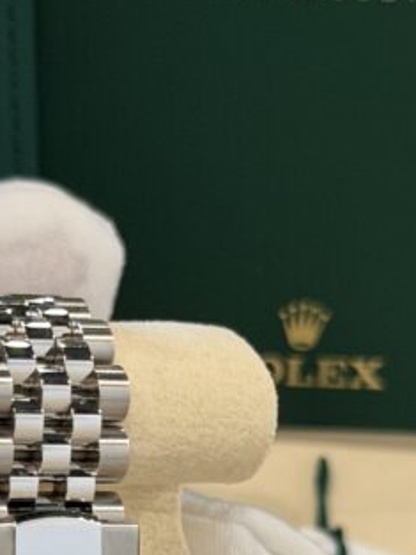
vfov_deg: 12.3
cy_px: 688
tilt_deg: -52.6
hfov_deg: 9.4
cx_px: 67
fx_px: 2514
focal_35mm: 157
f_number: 1.78
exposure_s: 1/40
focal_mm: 6.76
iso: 200
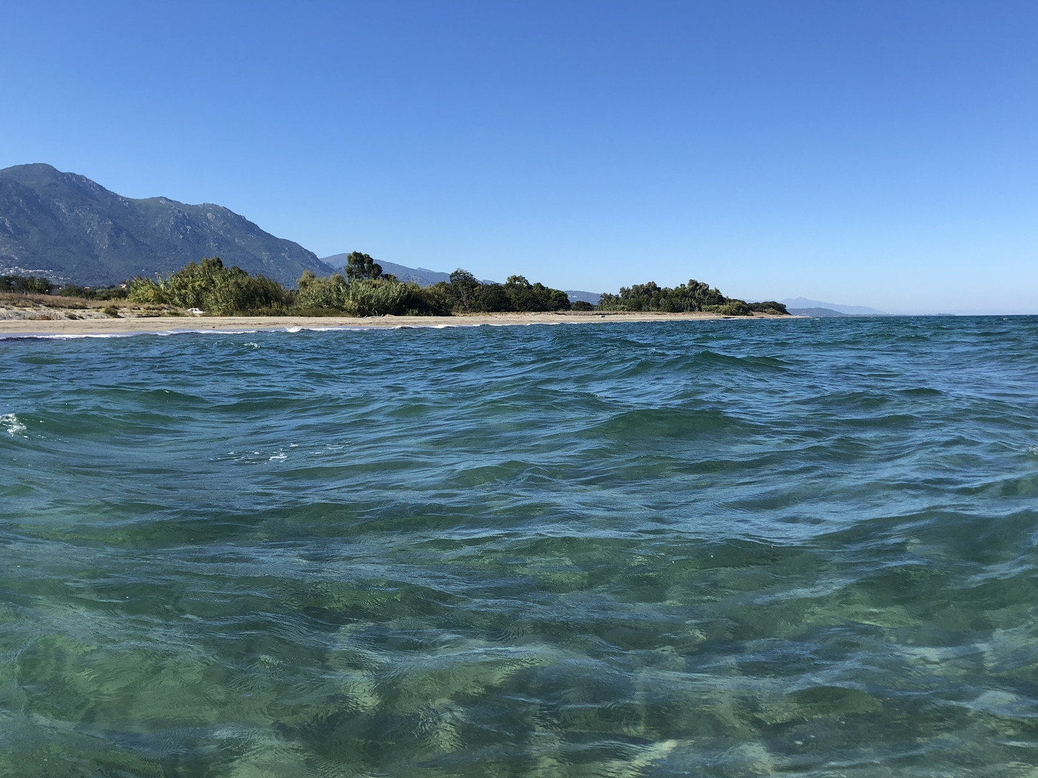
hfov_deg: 58.3
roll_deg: +1.7
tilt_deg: -8.8
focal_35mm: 31
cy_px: 425
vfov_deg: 45.4
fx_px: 930
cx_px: 529
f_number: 1.8
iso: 20
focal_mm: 4
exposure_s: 1/1779
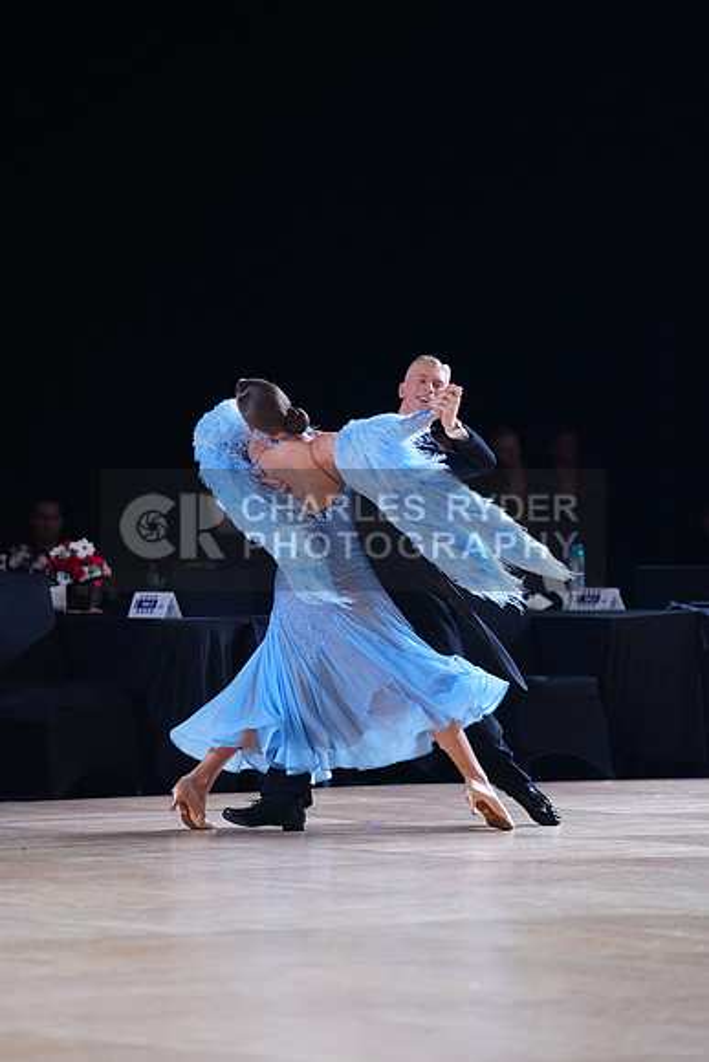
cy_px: 531
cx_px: 354
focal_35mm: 200
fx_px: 5904
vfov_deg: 10.3
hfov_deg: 6.9
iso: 1250
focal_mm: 200
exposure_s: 1/500
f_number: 2.8
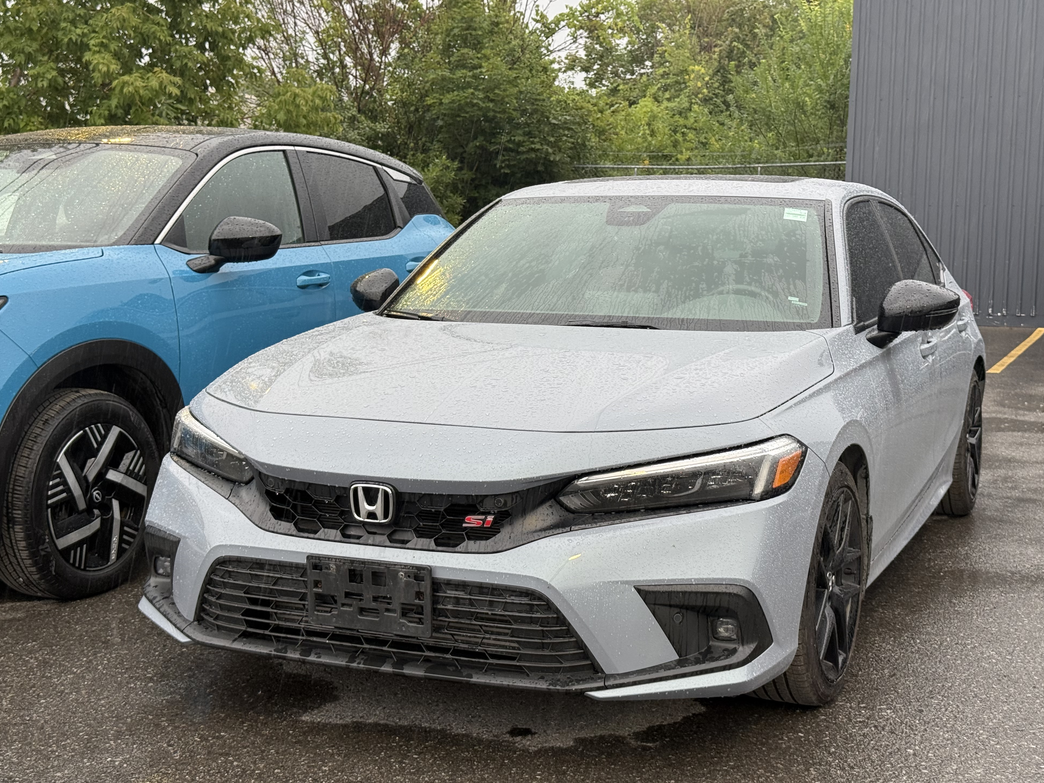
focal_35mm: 50
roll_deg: -0.8
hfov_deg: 38.2
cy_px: 380
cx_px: 542
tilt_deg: -5.9
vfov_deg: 29.1
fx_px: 1508
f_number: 1.78
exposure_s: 1/121
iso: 50
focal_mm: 6.76
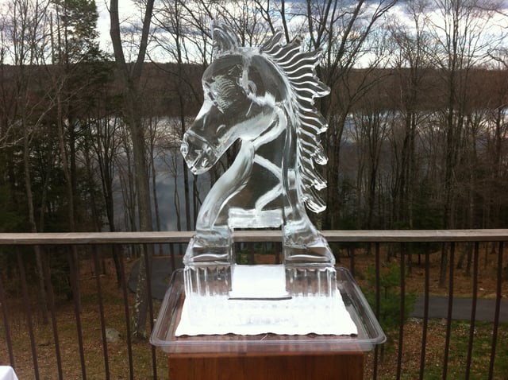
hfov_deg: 52.7
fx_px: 513
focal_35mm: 35
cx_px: 254
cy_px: 190
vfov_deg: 40.6
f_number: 2.8
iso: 80
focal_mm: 3.85
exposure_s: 1/343
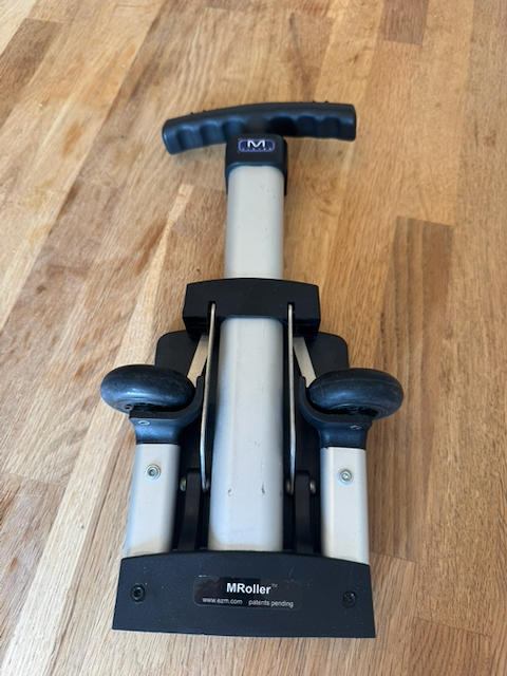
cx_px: 254
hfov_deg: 56.8
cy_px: 338
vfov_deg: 71.6
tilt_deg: -64.0
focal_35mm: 24
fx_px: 469
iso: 100
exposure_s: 1/100
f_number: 1.78
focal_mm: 6.76
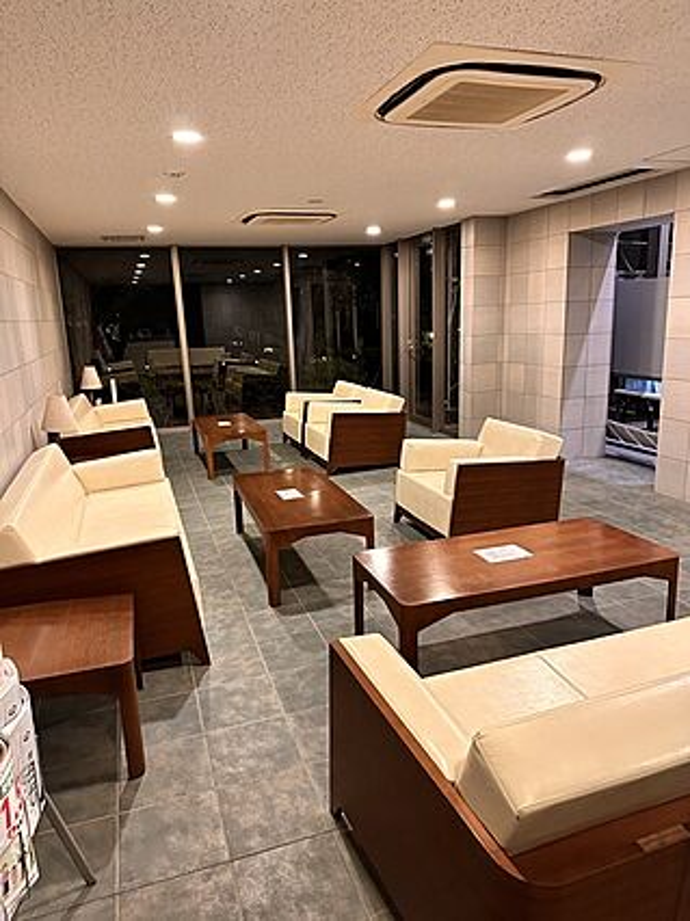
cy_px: 460
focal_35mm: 24
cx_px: 345
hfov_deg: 56.8
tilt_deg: -13.4
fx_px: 638
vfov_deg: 71.6
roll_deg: +0.8
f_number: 1.78
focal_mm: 6.86
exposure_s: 1/50
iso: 640
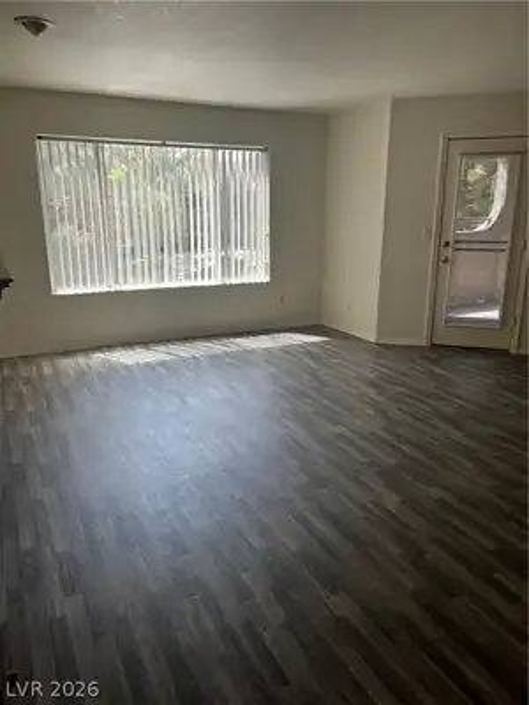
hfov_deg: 53.1
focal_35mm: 26
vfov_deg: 67.3
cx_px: 264
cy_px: 352
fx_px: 530
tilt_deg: -10.9
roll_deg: +0.4
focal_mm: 5.7
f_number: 1.5
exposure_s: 1/295
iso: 50
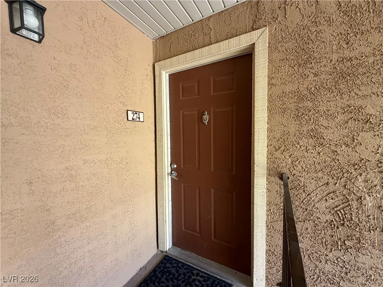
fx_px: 155
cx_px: 192
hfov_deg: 102.1
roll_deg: +1.1
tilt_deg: -3.0
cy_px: 144
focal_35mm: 14
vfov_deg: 85.7
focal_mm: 2.22
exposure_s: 1/121
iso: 320
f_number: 2.2
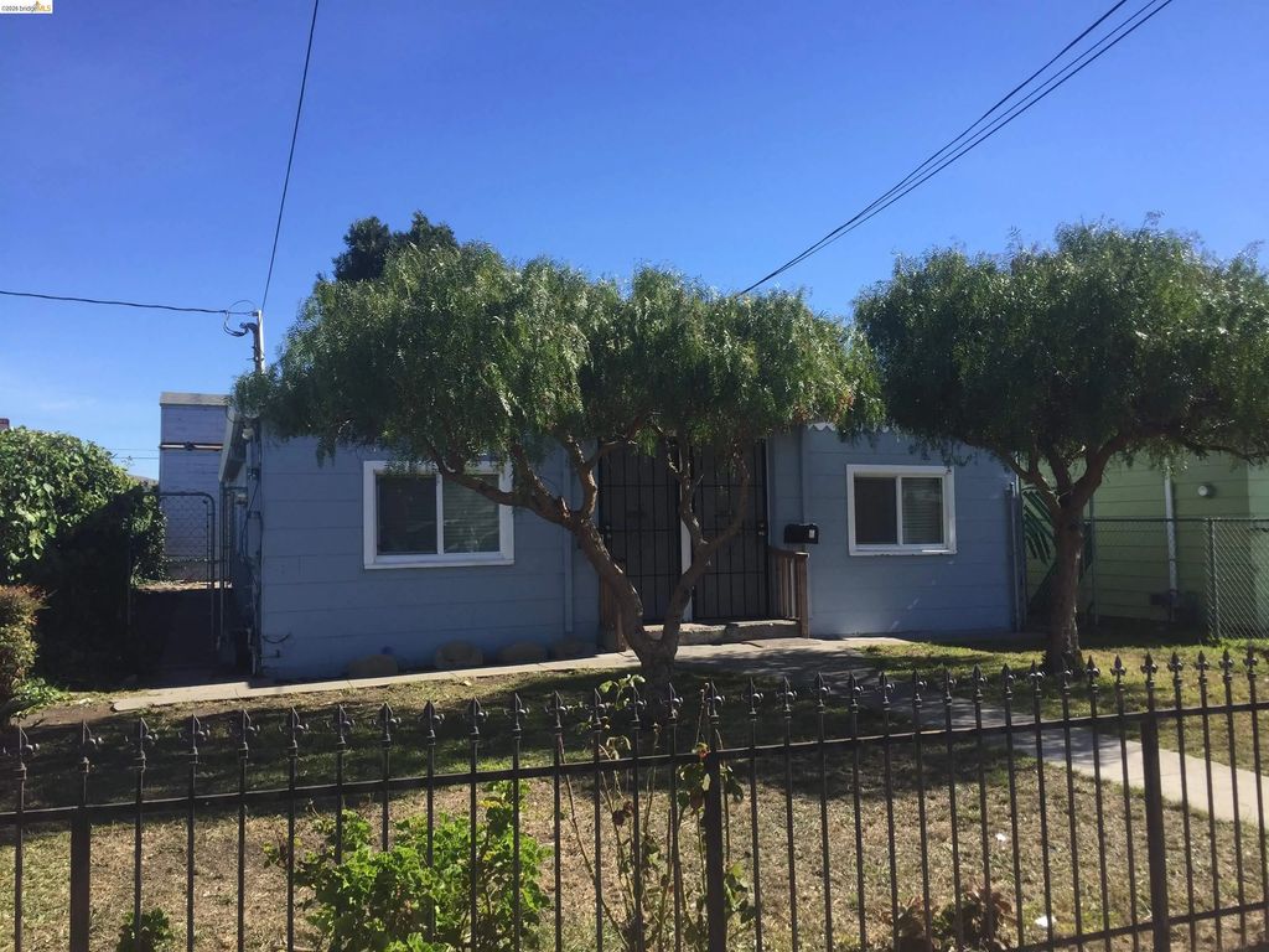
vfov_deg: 48.2
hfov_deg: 61.7
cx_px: 634
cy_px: 476
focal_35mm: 29
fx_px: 1063
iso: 32
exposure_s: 1/1068
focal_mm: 4.15
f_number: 2.2
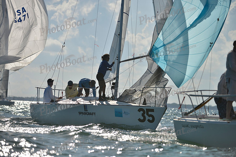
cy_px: 78
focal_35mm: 220
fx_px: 1442
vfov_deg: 6.2
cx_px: 118
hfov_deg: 9.4
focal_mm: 220
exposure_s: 1/6400
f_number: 4
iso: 200
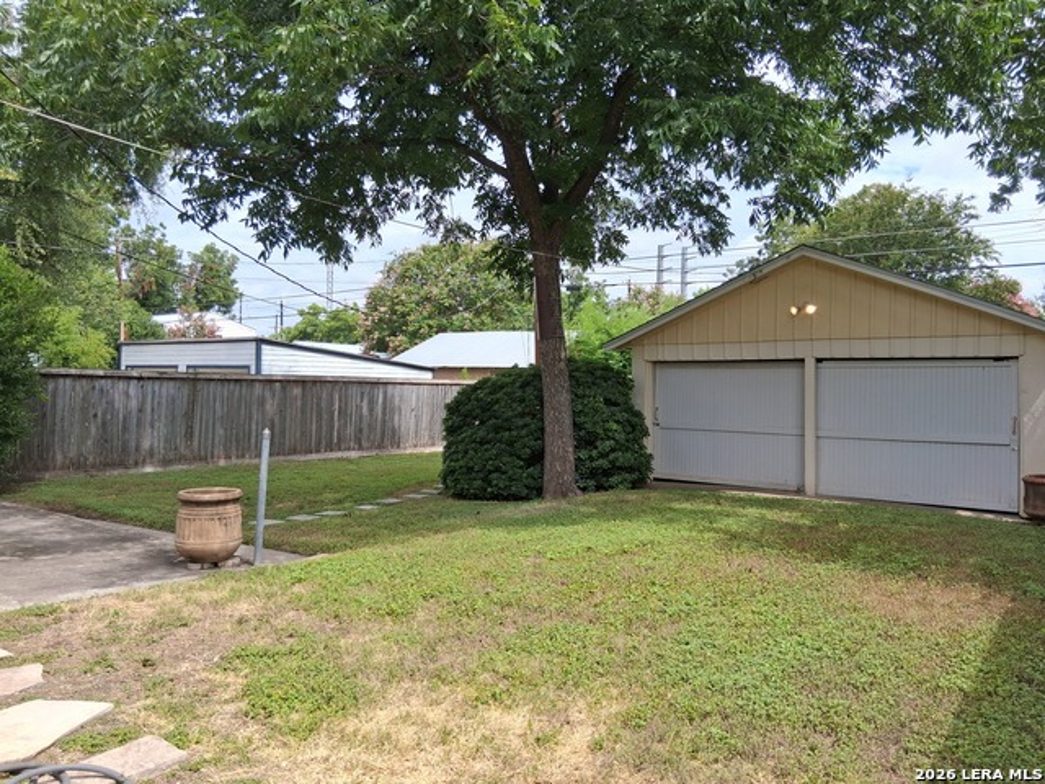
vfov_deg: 53.1
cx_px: 522
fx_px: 785
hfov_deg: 67.3
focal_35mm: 26
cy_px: 392
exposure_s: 1/452
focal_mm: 3.98
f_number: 1.8
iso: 25
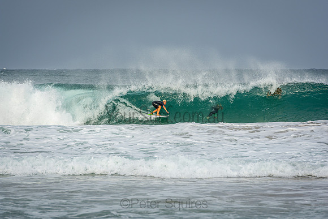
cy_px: 110
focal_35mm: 300
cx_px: 164
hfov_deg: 6.9
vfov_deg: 4.6
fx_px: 2734
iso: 200
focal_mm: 200
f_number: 5.6
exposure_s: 1/800
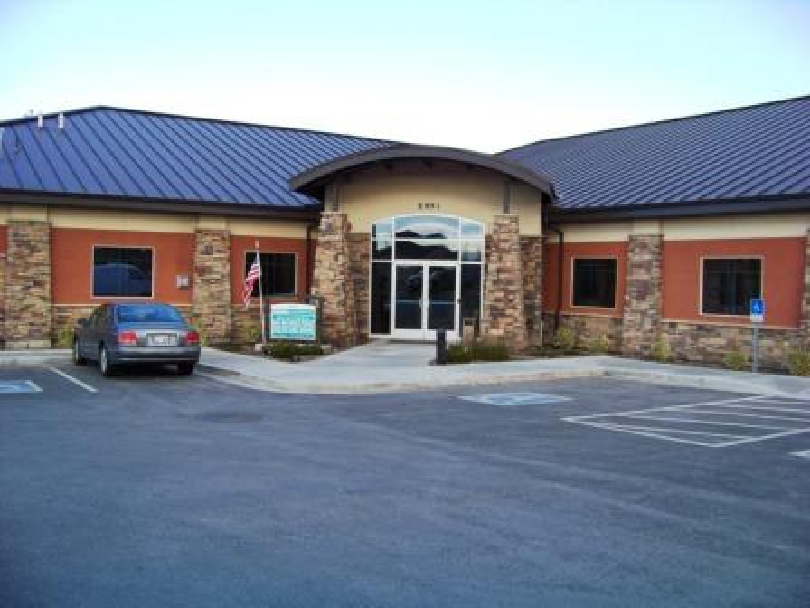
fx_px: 842
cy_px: 304
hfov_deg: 51.4
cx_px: 405
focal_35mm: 36
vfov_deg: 39.7
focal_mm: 5.85
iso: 74
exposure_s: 1/200
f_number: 2.8
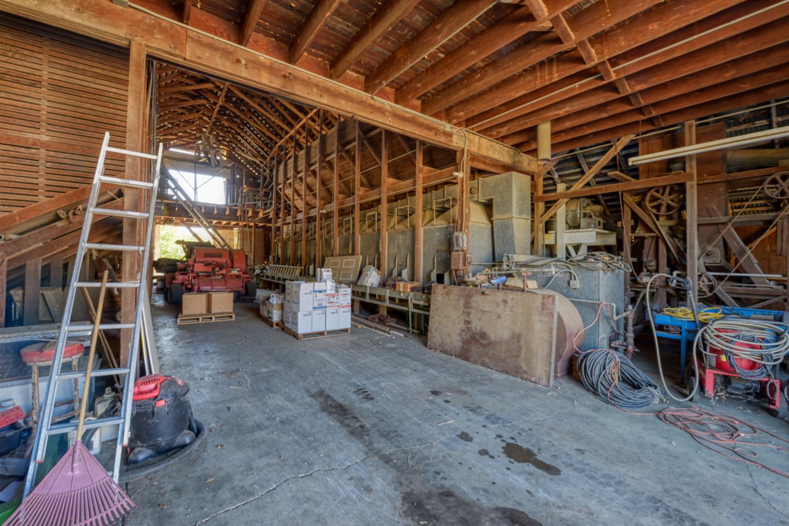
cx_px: 394
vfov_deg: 81.2
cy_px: 263
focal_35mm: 14
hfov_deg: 104.3
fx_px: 307
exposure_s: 1/5
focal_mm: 14
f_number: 10
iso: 400
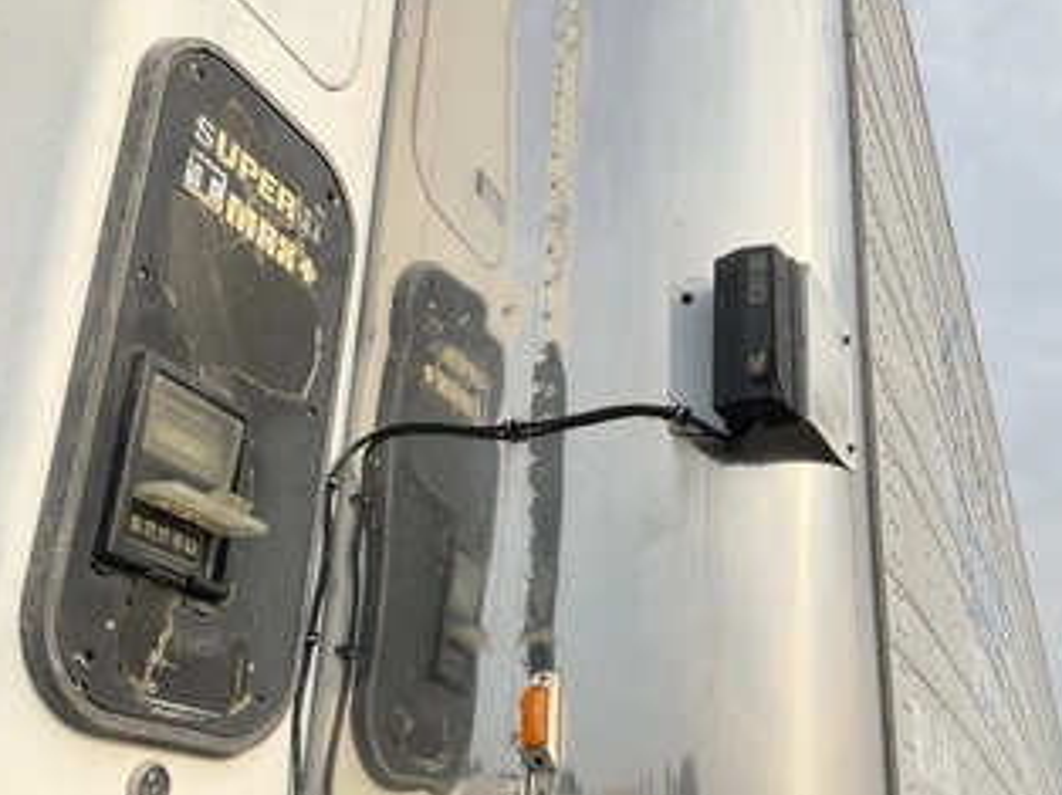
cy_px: 463
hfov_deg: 50.1
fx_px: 1134
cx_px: 578
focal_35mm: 37
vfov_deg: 38.5
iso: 25
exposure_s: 1/1912
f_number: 1.8
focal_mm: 3
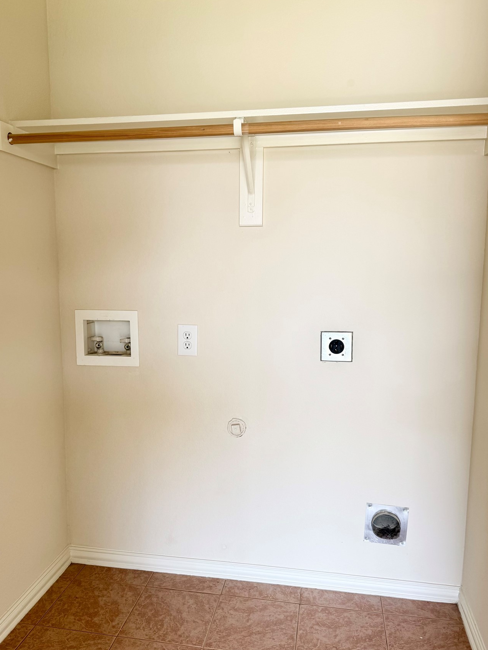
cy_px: 341
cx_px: 230
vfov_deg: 61.6
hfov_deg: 48.2
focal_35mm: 29
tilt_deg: -8.6
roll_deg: -0.2
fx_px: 545
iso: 80
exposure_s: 1/121
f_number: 1.78
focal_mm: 6.76
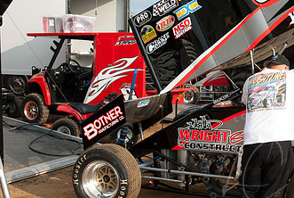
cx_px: 254
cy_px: 83
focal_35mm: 63
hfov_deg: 30.7
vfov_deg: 21.6
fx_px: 515
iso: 250
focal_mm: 24
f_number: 8
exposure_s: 1/250
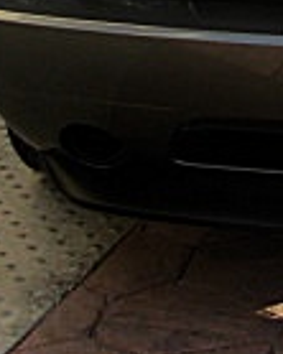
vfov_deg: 11.3
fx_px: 1698
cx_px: 454
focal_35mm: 162
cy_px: -219
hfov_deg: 9.2
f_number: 2.8
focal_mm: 6.3
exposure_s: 1/250
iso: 50
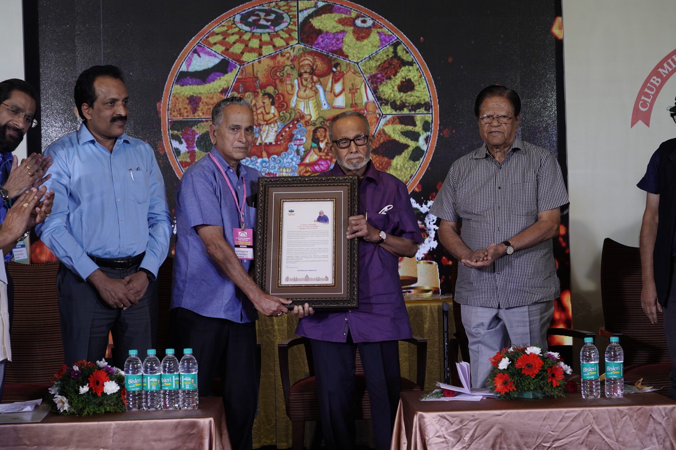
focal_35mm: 64
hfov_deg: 31.4
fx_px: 1202
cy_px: 225
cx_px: 338
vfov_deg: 21.2
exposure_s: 1/160
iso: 640
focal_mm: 64
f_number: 7.1
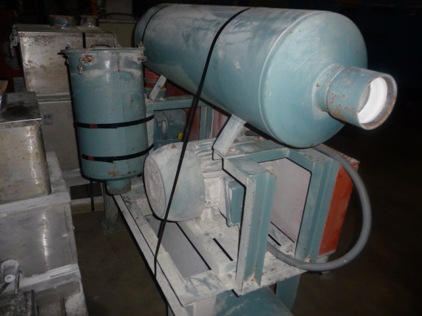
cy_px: 158
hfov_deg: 63.4
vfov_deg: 49.7
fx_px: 341
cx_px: 211
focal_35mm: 28
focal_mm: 4.7
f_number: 3.3
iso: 160
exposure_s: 1/30
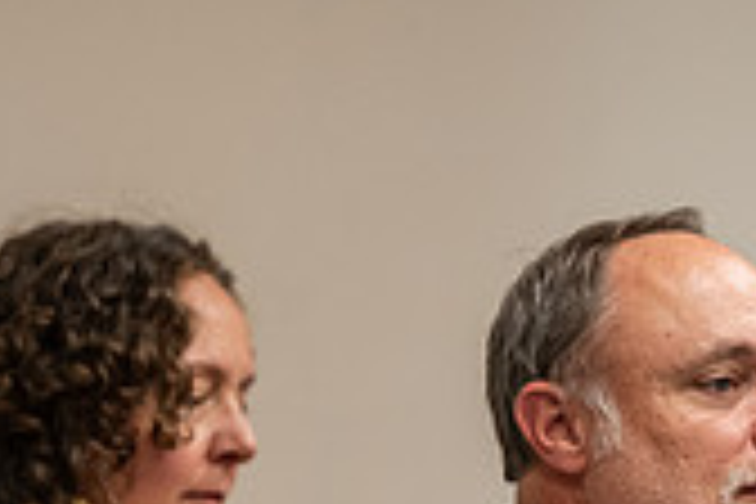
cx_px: 702
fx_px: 10898
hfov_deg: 4.0
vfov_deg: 2.6
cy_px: 700
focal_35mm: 519
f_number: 2.8
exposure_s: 1/160
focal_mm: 150
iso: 1600
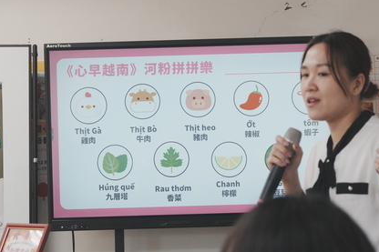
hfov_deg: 20.2
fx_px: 1063
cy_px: 135
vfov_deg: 13.5
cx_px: 184
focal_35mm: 101
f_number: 5.6
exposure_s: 1/200
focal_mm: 60
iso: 2500
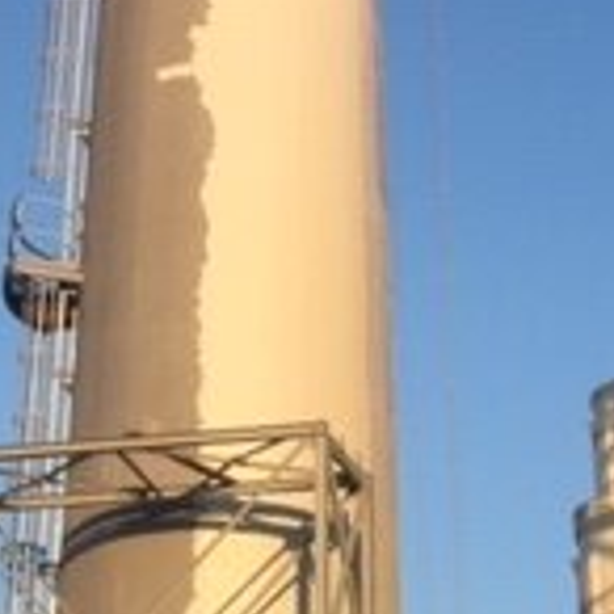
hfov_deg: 15.4
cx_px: 118
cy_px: 42
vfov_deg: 15.3
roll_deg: -2.8
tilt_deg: +28.1
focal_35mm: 112
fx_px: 2248
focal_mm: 4.15
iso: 32
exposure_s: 1/1130
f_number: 2.2
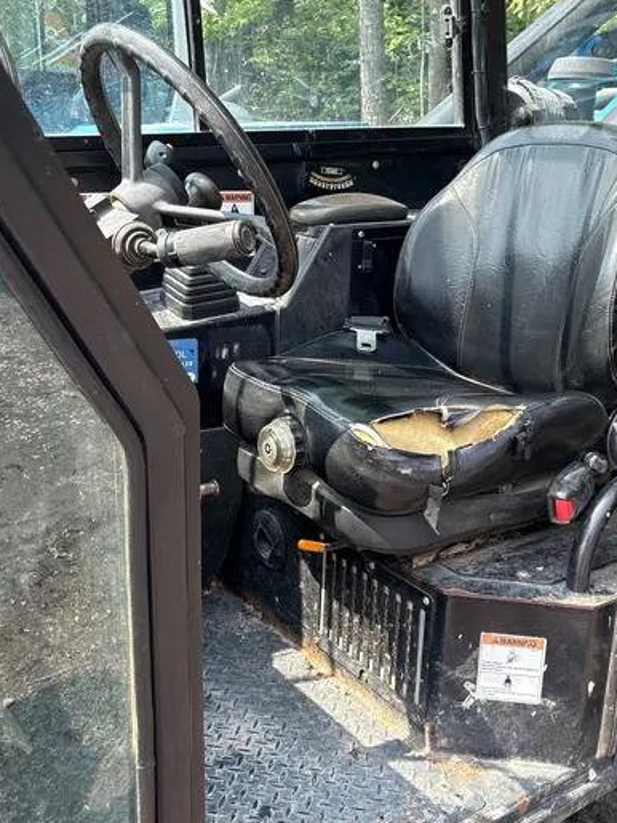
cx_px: 420
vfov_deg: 50.1
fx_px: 880
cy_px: 402
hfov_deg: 38.1
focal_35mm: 37
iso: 50
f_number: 1.6
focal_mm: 5.96
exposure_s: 1/404
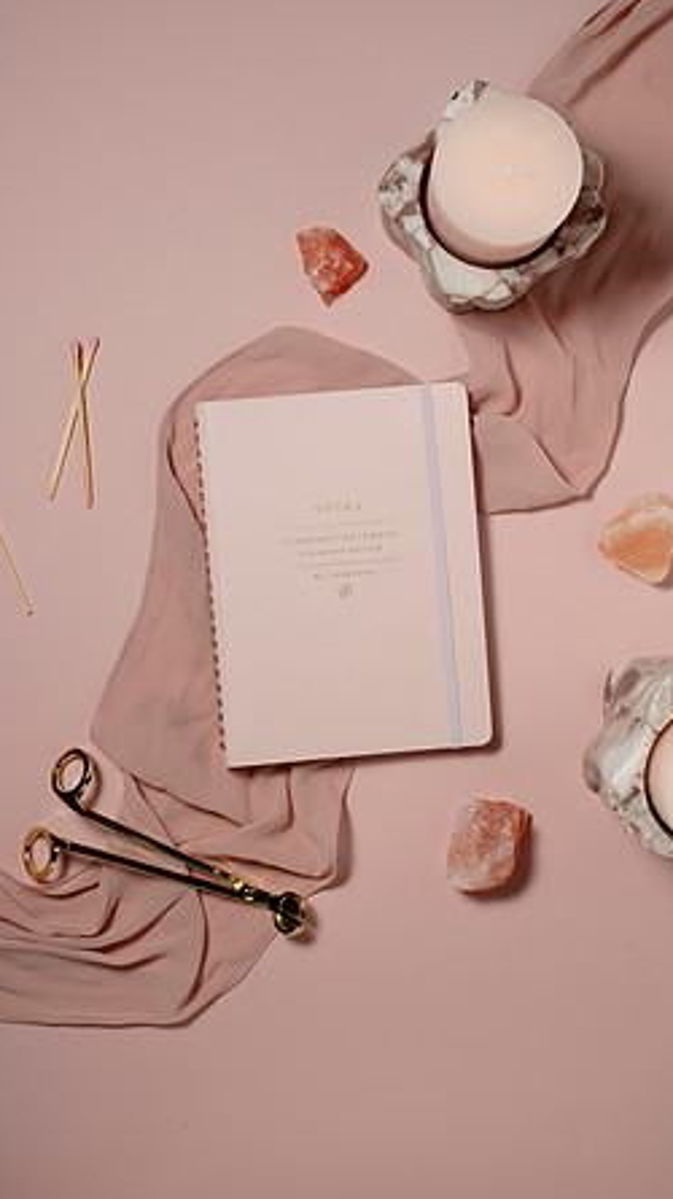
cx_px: 334
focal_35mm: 53
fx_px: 1683
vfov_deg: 39.2
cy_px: 598
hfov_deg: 22.6
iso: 200
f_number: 14
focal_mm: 50
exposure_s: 1/250
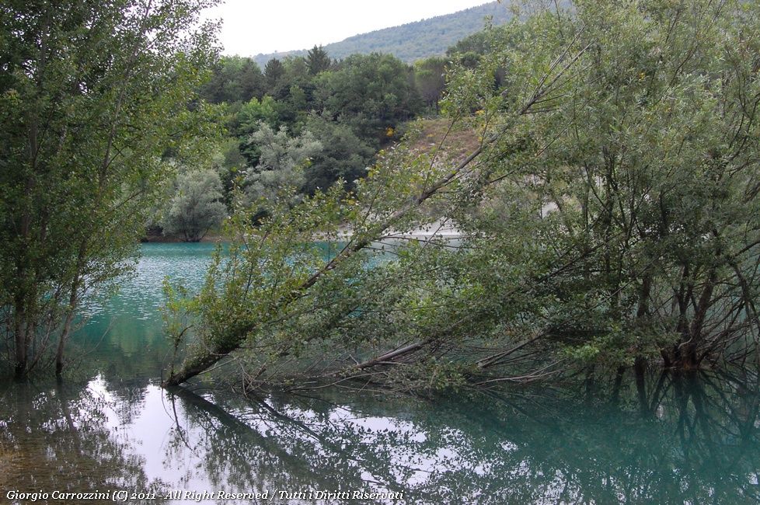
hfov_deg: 41.2
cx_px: 380
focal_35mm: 48
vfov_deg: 28.0
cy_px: 252
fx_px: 1012
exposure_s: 1/100
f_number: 14
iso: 1600
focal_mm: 32
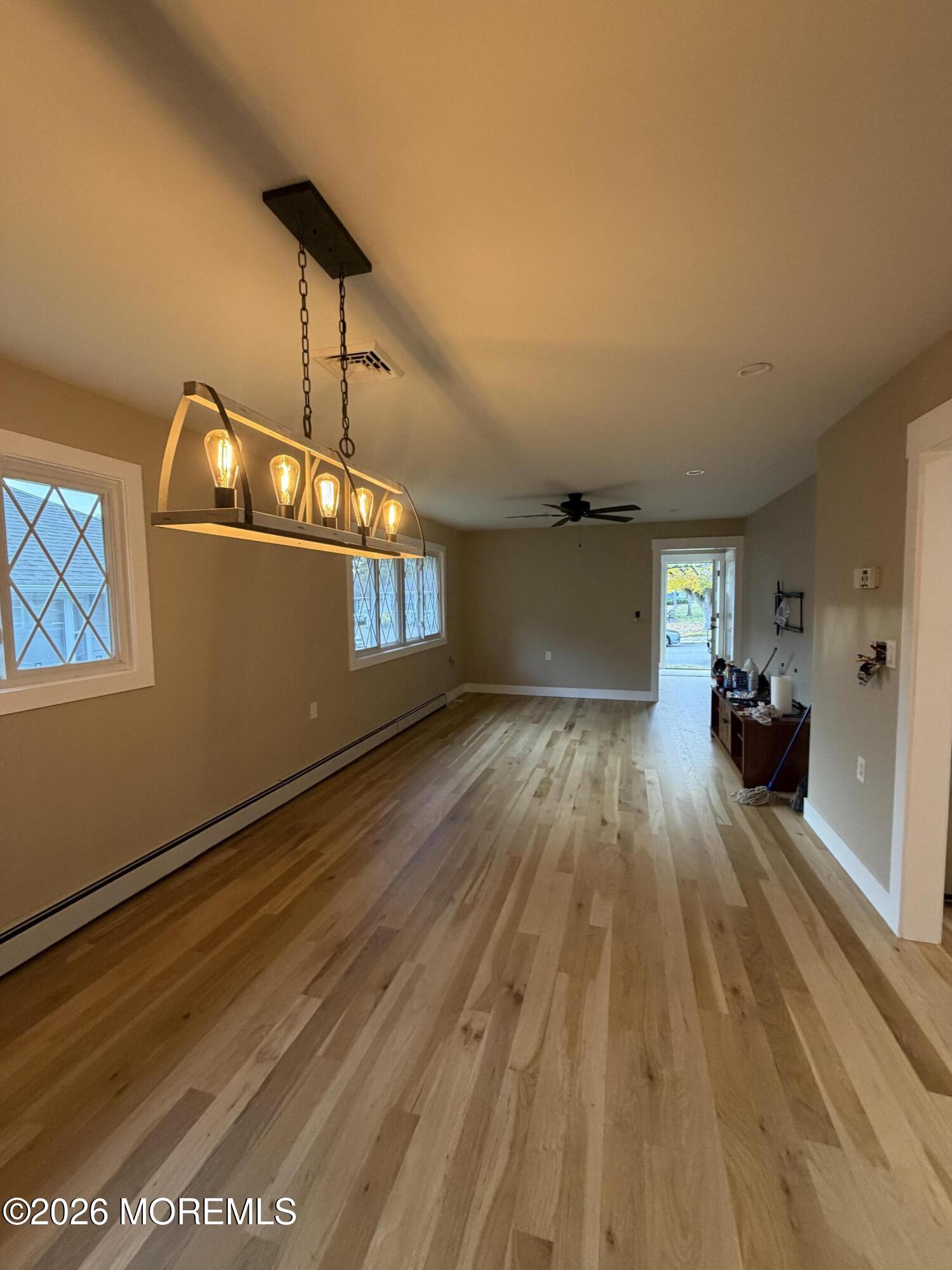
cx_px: 476
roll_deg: -0.6
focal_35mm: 14
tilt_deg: -3.0
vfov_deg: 102.1
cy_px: 635
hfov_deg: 85.7
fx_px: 513
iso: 250
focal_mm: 2.22
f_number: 2.2
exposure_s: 1/60
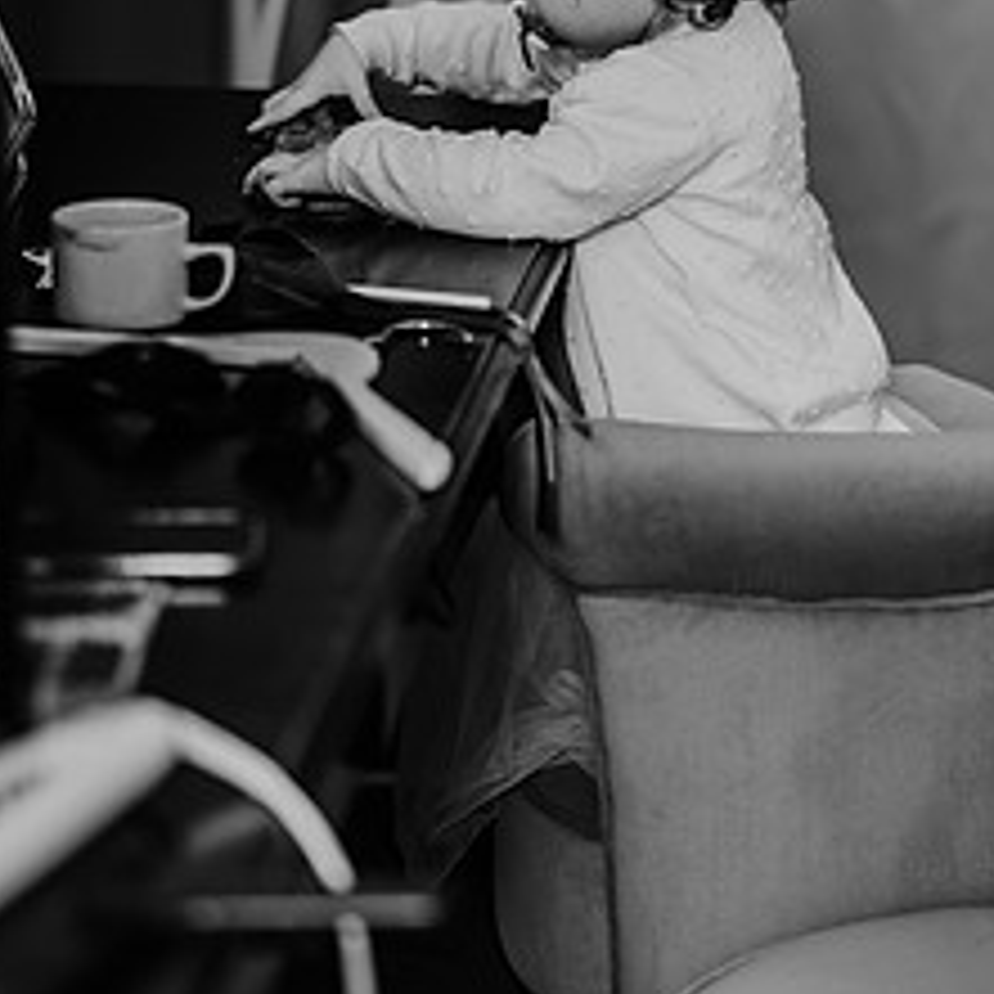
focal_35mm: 147
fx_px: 4776
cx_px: 605
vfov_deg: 11.9
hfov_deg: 11.9
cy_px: 270
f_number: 1.8
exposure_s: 1/160
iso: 360
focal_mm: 85
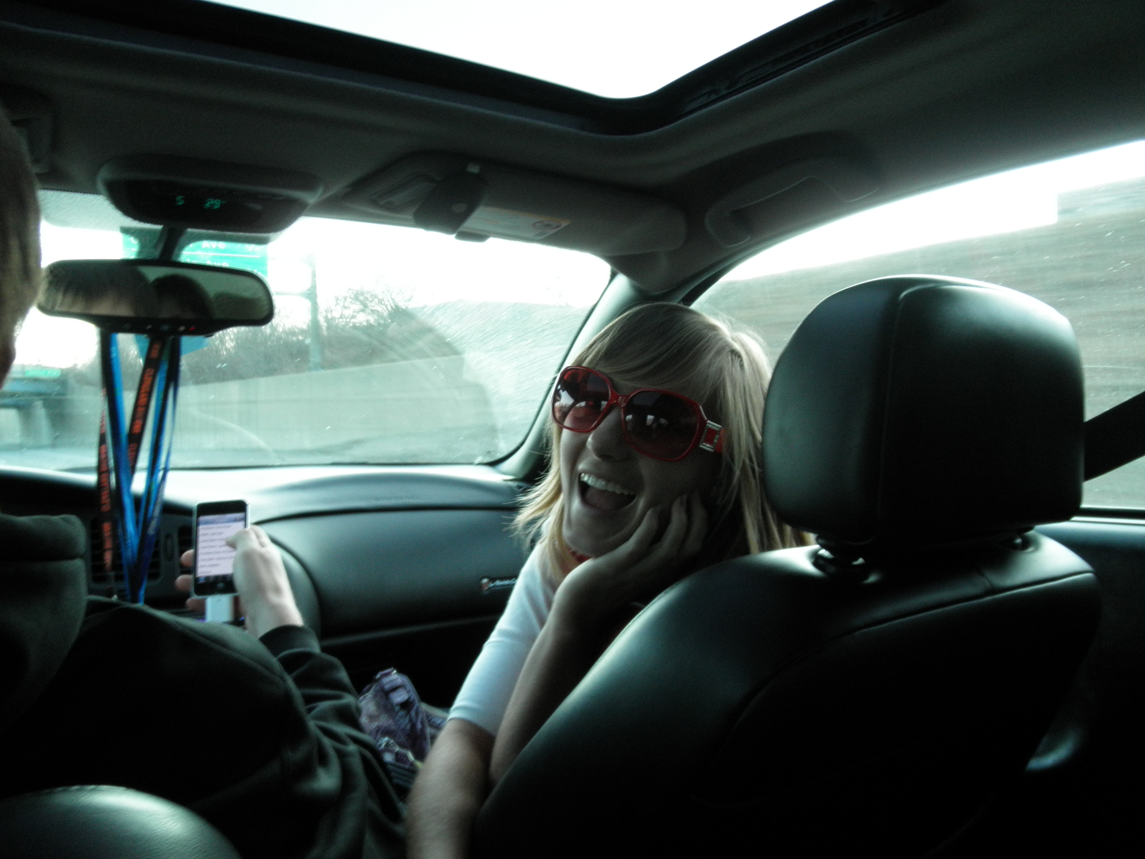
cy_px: 430
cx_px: 572
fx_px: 926
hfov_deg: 63.4
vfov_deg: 49.7
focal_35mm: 28
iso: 200
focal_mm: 5
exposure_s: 1/30
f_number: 3
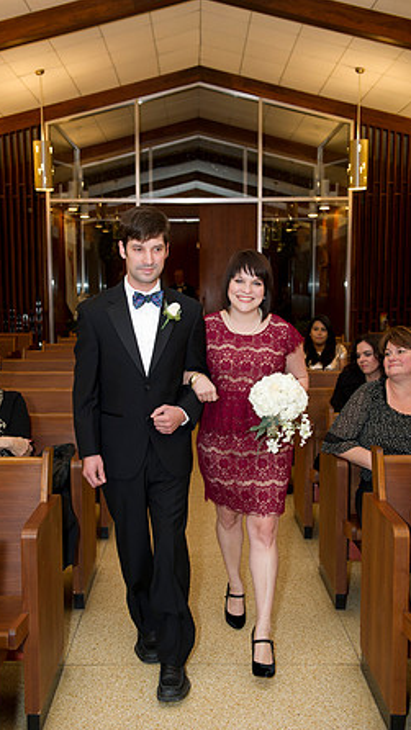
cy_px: 367
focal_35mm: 38
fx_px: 736
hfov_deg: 31.2
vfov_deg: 52.8
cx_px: 183
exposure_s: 1/160
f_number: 4
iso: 1600
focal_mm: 36
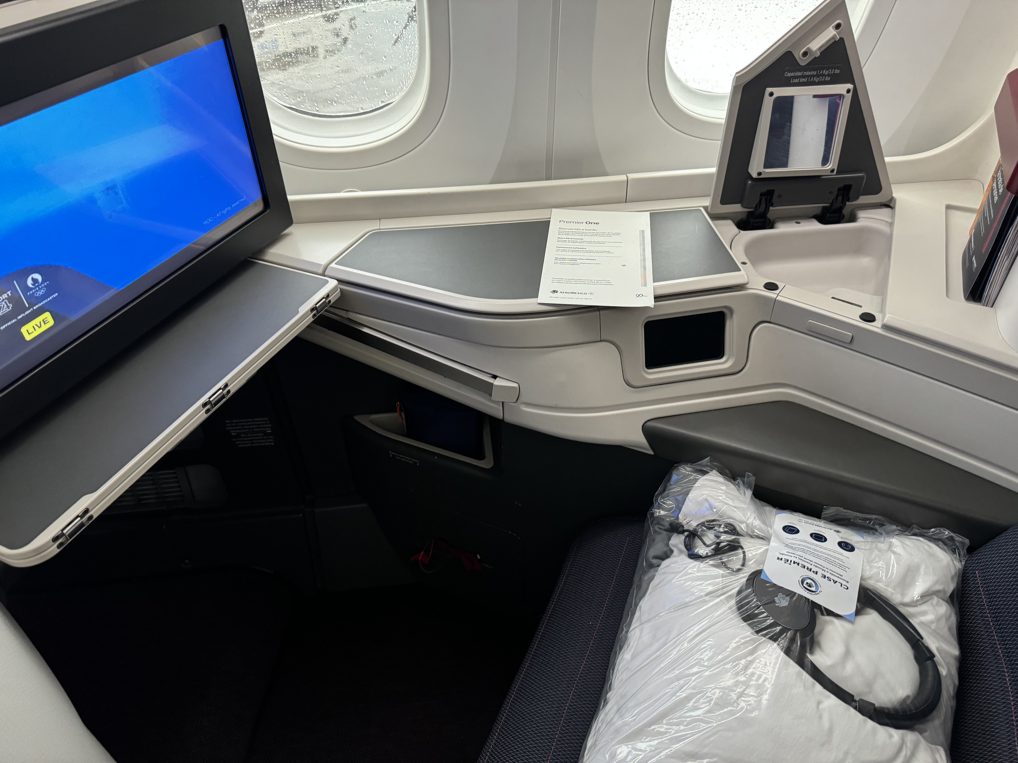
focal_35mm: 24
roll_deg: +0.8
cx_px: 509
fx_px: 706
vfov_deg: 56.8
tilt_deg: -40.7
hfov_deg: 71.6
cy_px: 382
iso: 400
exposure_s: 1/56
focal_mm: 6.76
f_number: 1.78
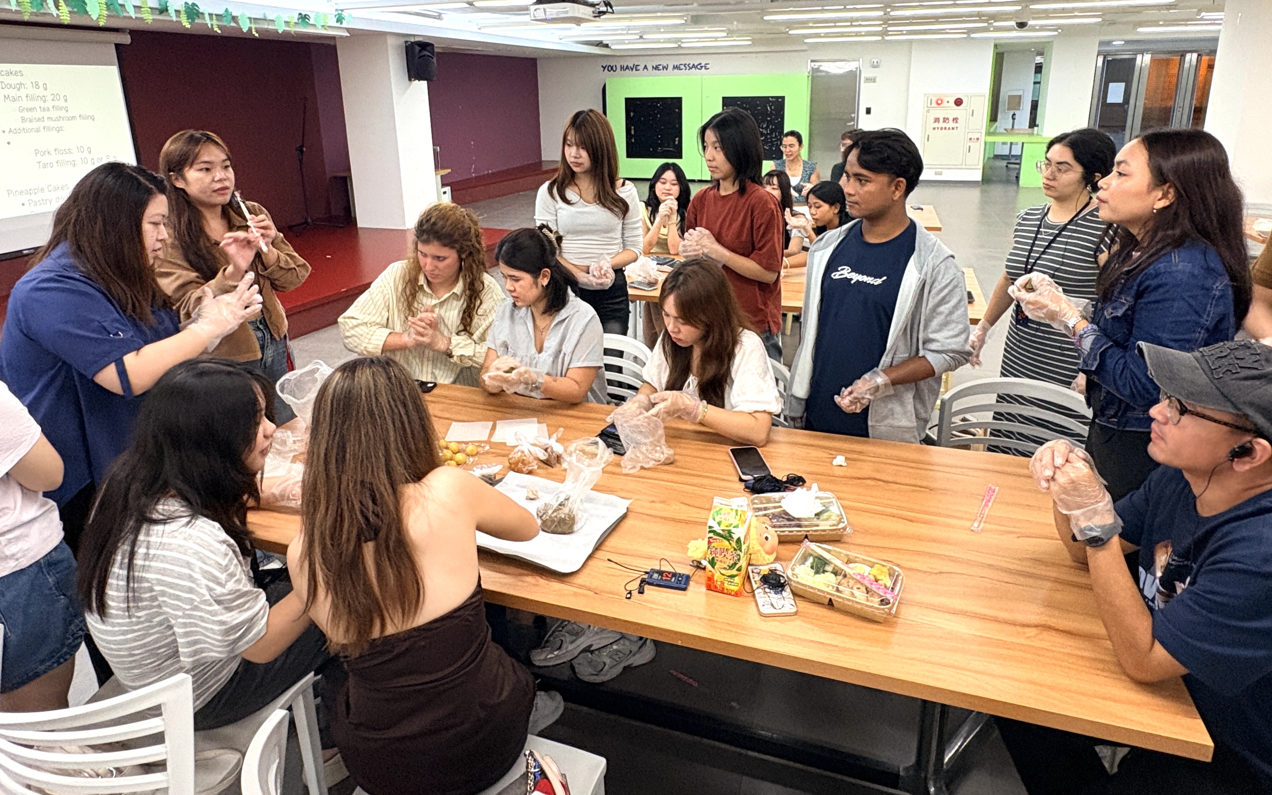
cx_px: 630
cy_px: 369
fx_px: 520
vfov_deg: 74.7
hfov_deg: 101.5
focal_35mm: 15
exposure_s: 1/60
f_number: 2.2
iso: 400
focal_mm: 2.22
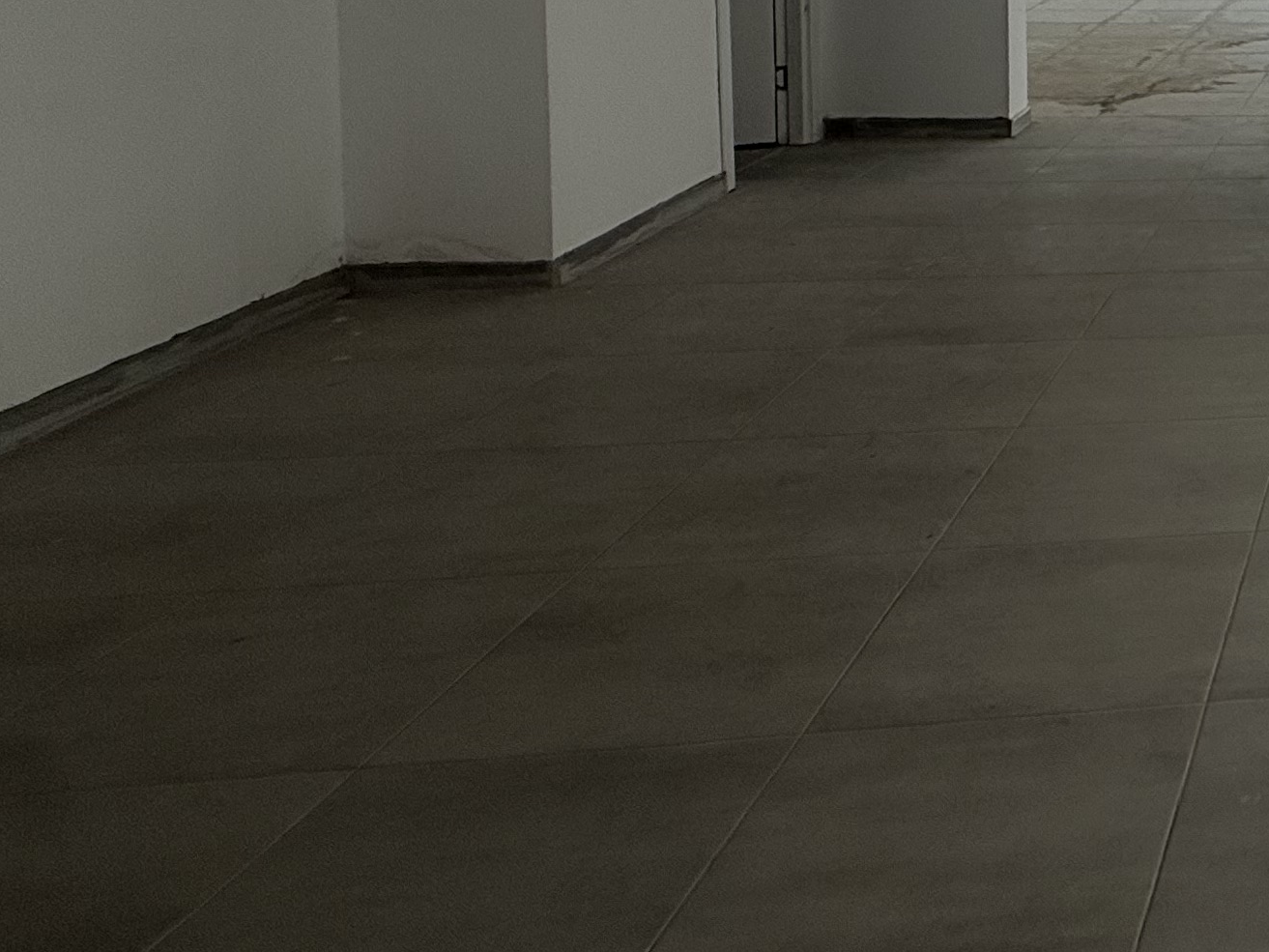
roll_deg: -2.3
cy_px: -75
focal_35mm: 43
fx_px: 1576
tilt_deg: -2.8
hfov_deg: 30.4
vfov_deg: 30.4
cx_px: 1785
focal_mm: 2.22
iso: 50
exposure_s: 1/809
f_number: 2.2
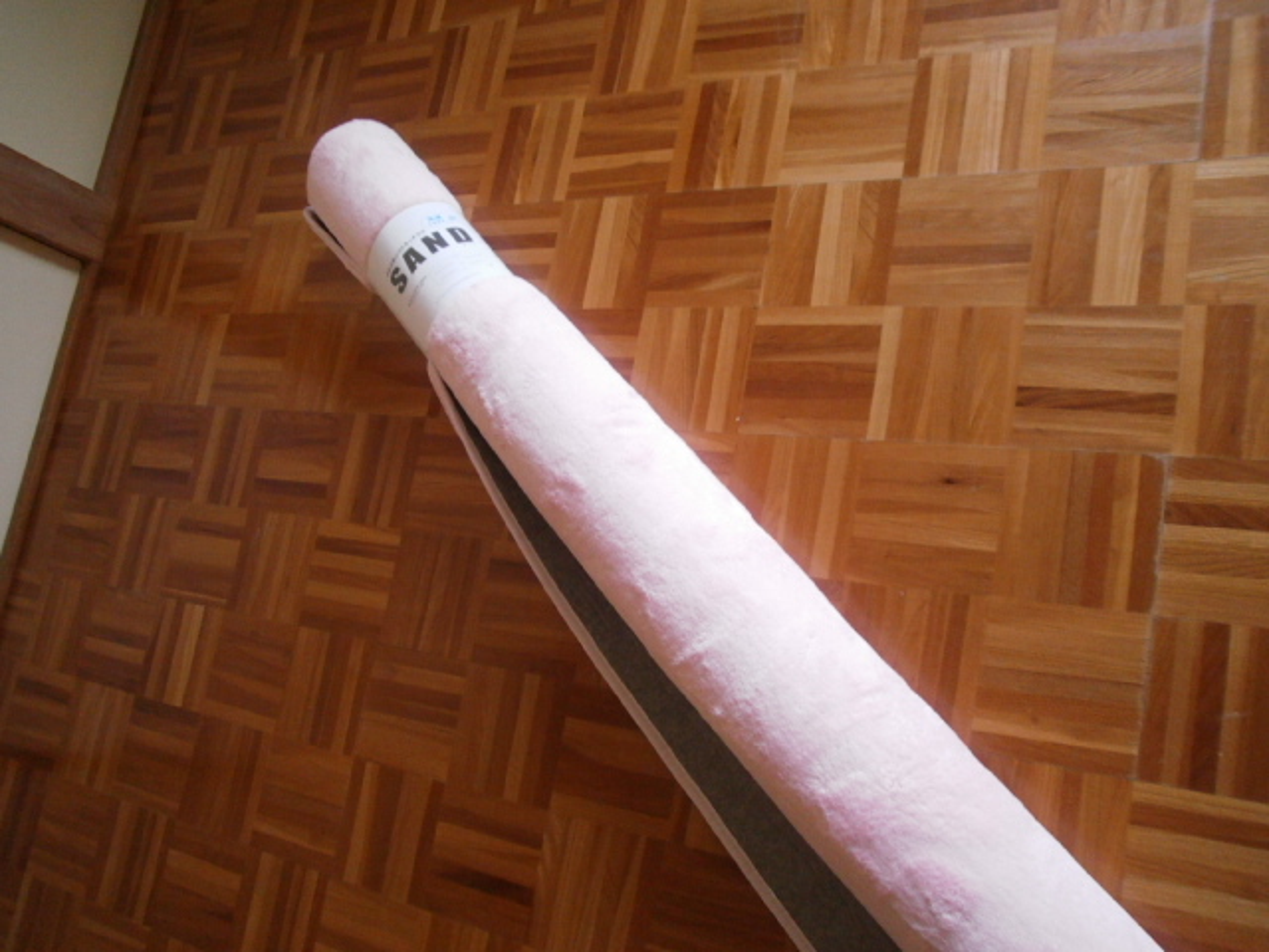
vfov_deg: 45.4
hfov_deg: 58.4
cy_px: 476
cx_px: 634
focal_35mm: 31
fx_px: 1136
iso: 400
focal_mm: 5.45
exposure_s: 1/30
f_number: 2.9
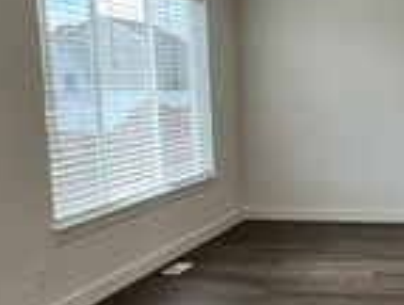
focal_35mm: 58
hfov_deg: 31.2
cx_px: 384
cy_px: 181
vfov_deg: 25.3
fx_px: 679
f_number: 1.8
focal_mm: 1.57
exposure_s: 1/120
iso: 32
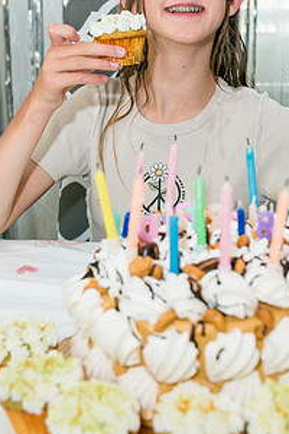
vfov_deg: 33.2
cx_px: 186
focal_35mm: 60
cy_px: 162
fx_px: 722
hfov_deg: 22.6
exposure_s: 1/250
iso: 3200
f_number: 4.5
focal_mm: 40
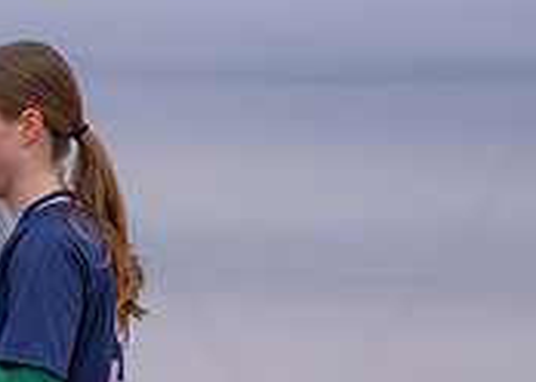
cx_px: 41
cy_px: 633
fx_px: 10389
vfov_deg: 2.1
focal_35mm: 683
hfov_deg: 3.0
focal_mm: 182
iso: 250
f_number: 2.8
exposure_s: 1/1000
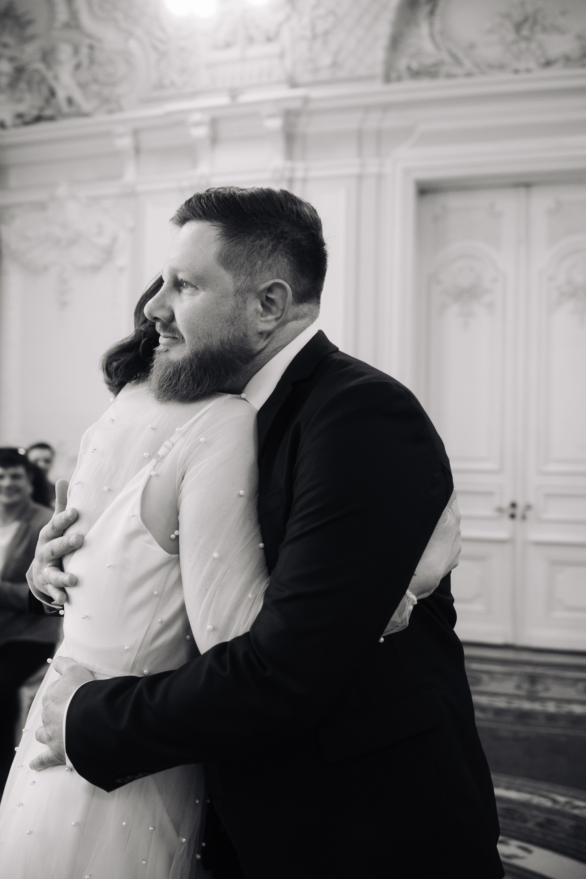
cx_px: 293
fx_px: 855
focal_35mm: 35
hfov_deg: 37.9
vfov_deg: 54.4
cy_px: 440
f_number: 3.2
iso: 1600
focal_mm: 35
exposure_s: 1/125
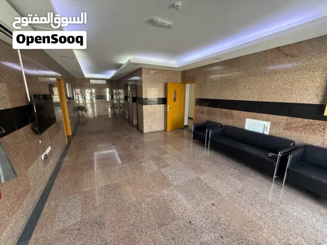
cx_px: 164
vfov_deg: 85.7
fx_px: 132
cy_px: 122
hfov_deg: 102.1
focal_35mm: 14
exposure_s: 1/100
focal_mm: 2.22
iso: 320
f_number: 2.2
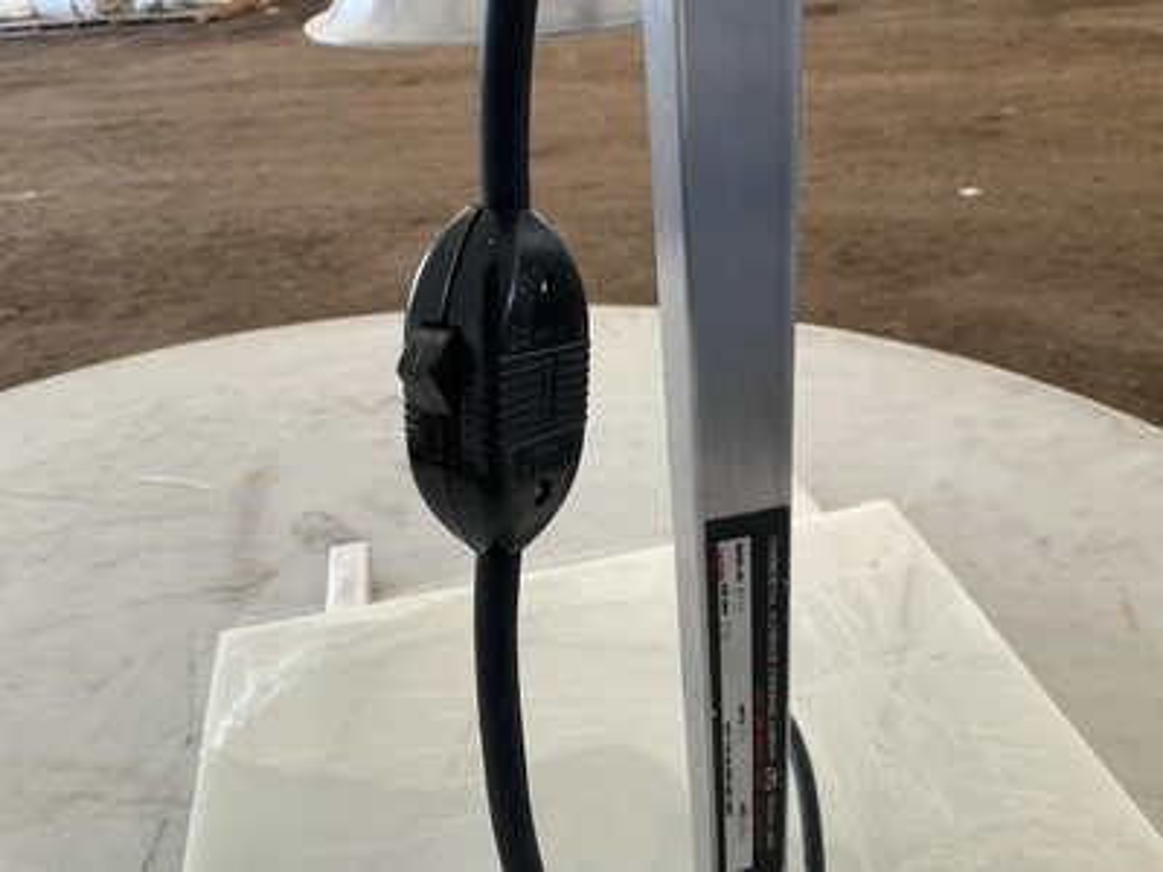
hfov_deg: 61.7
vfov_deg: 48.2
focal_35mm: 29
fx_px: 974
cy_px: 436
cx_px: 582
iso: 40
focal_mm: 3
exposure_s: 1/122
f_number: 1.8
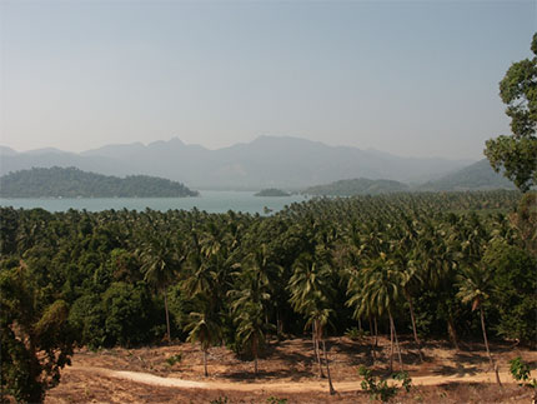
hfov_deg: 47.8
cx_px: 268
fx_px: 605
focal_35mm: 39
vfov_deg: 36.9
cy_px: 202
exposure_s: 1/350
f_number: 8
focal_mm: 10.04
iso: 100
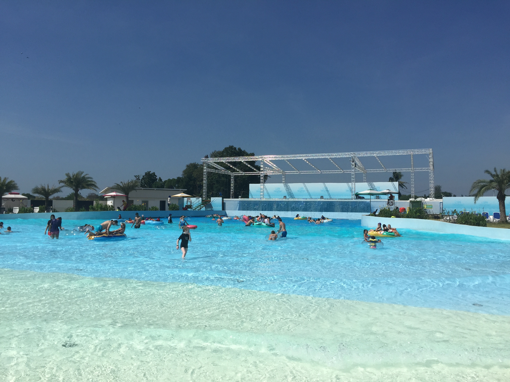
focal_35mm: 29
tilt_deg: +2.0
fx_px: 427
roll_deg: -1.2
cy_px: 191
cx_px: 255
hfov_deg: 61.7
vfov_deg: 48.2
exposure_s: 1/5650
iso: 32
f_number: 2.2
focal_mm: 4.15
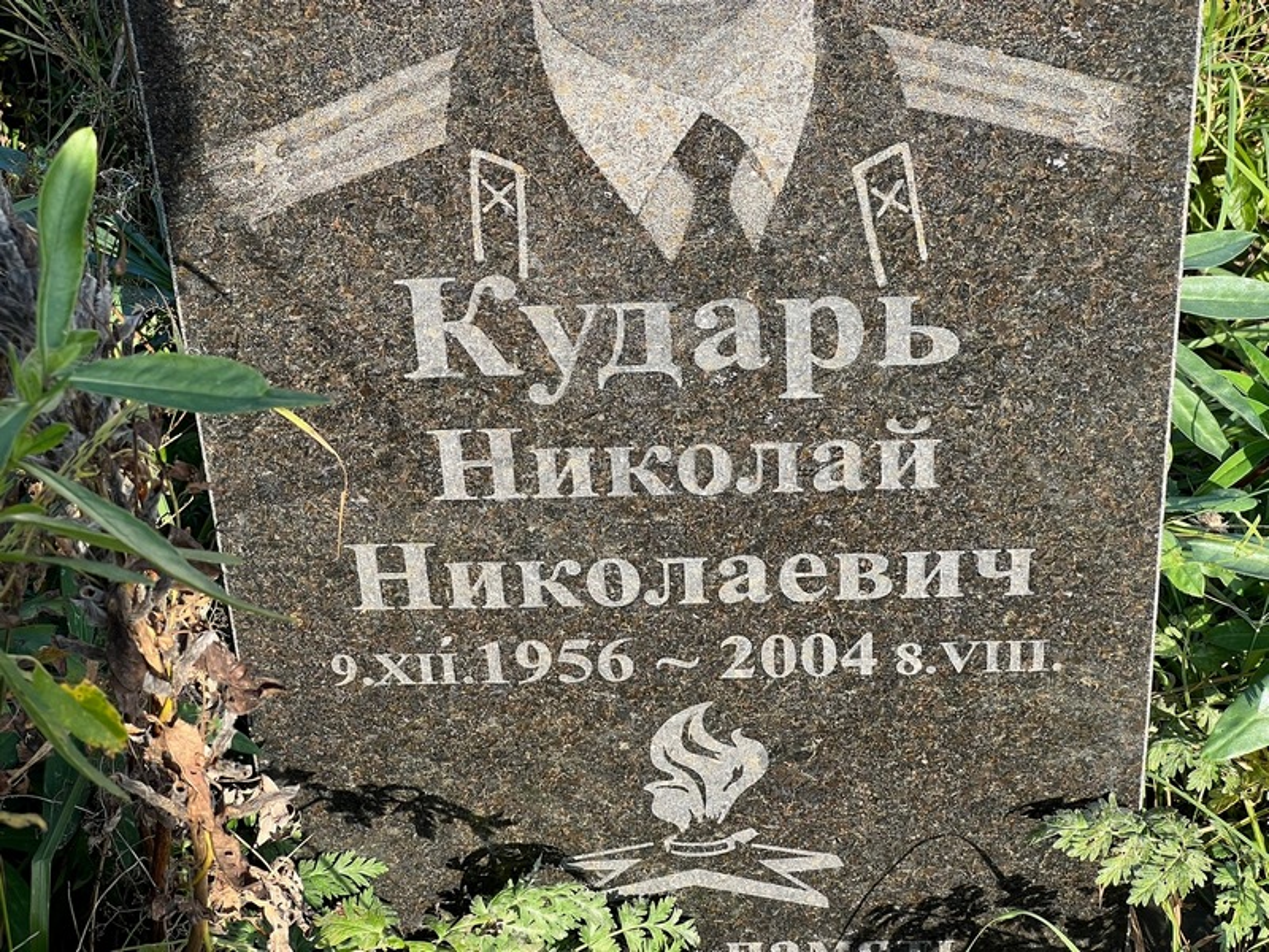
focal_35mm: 77
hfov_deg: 25.3
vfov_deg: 19.1
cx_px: 634
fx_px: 2823
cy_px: 476
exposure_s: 1/186
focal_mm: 9
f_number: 2.8
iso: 32
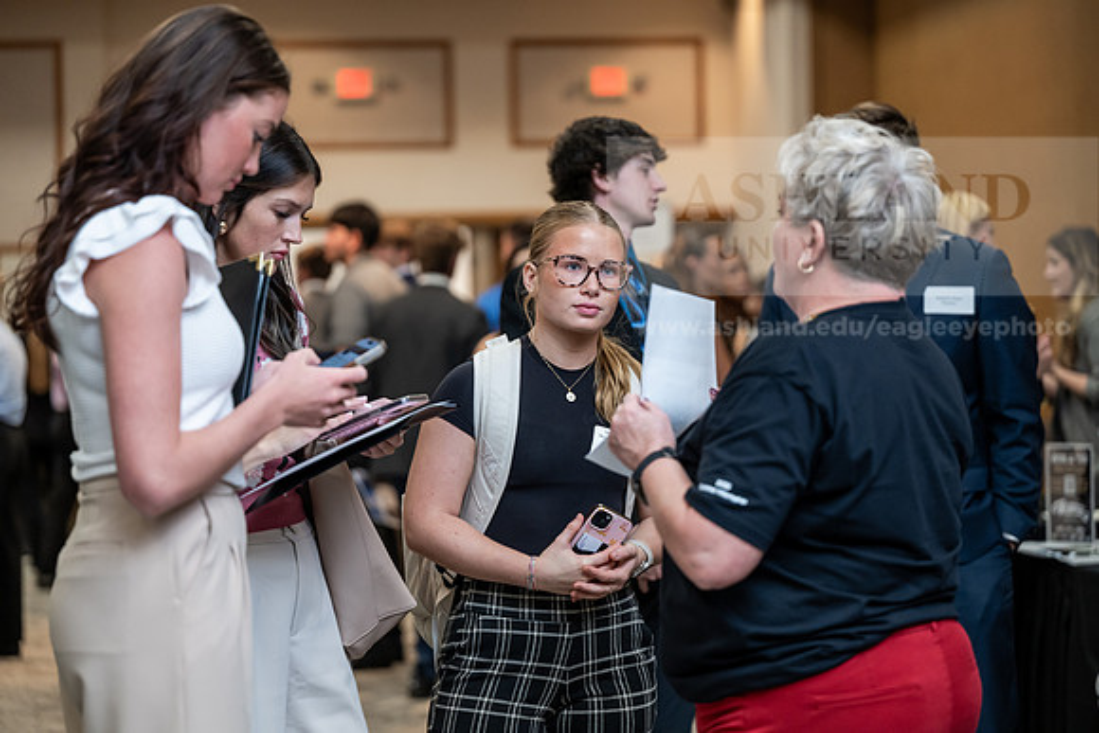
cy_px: 366
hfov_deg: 21.2
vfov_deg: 14.3
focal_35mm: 96
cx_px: 550
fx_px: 2931
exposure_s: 1/200
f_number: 2.8
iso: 1600
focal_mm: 96
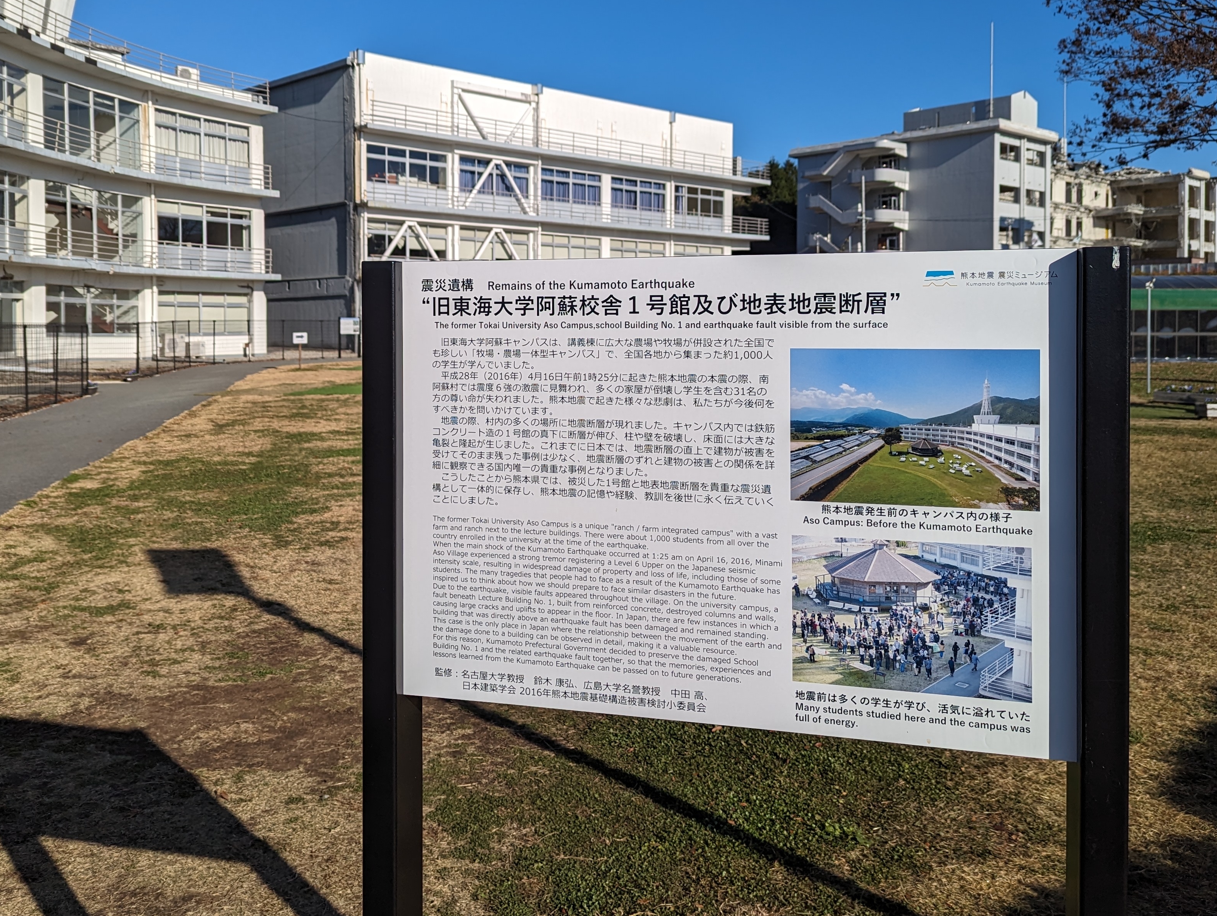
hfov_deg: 58.3
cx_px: 574
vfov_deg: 45.1
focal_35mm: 31
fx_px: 1091
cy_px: 334
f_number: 1.85
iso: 38
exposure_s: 1/3906
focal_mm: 6.81
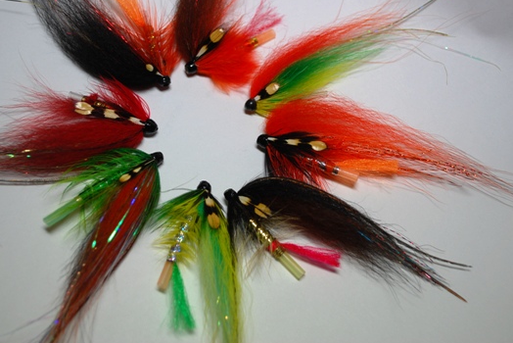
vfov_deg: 24.6
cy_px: 136
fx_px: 784
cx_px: 235
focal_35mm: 55
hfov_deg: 36.2
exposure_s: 1/60
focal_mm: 30
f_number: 4.8
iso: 250
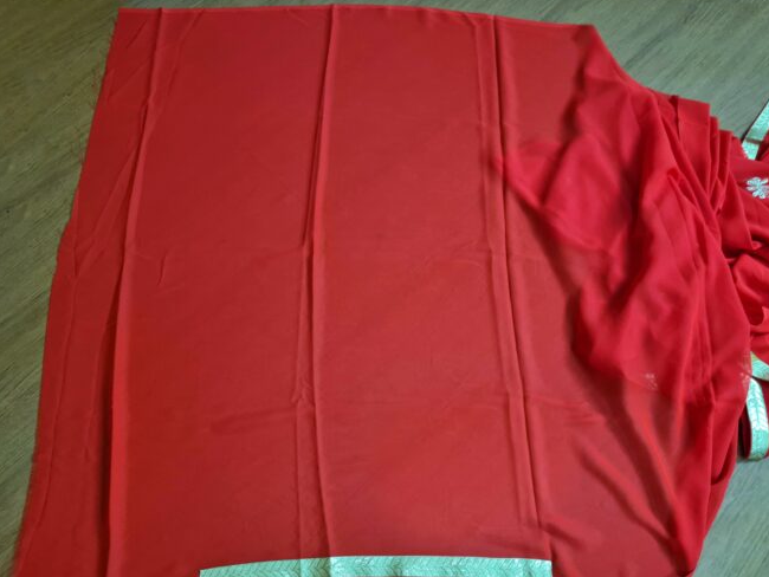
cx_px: 390
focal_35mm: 28
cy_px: 302
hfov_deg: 63.4
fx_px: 622
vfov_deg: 49.8
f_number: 1.8
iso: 250
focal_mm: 5.4
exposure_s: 1/60
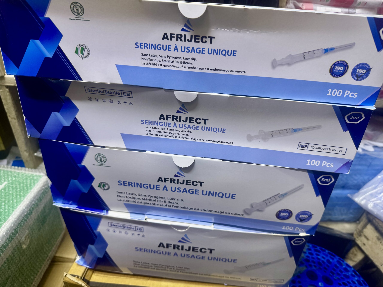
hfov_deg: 71.6
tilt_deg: -34.6
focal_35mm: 24
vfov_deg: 56.8
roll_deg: -5.7
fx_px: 266
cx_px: 192
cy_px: 144
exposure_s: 1/50
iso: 200
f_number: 1.78
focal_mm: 6.76
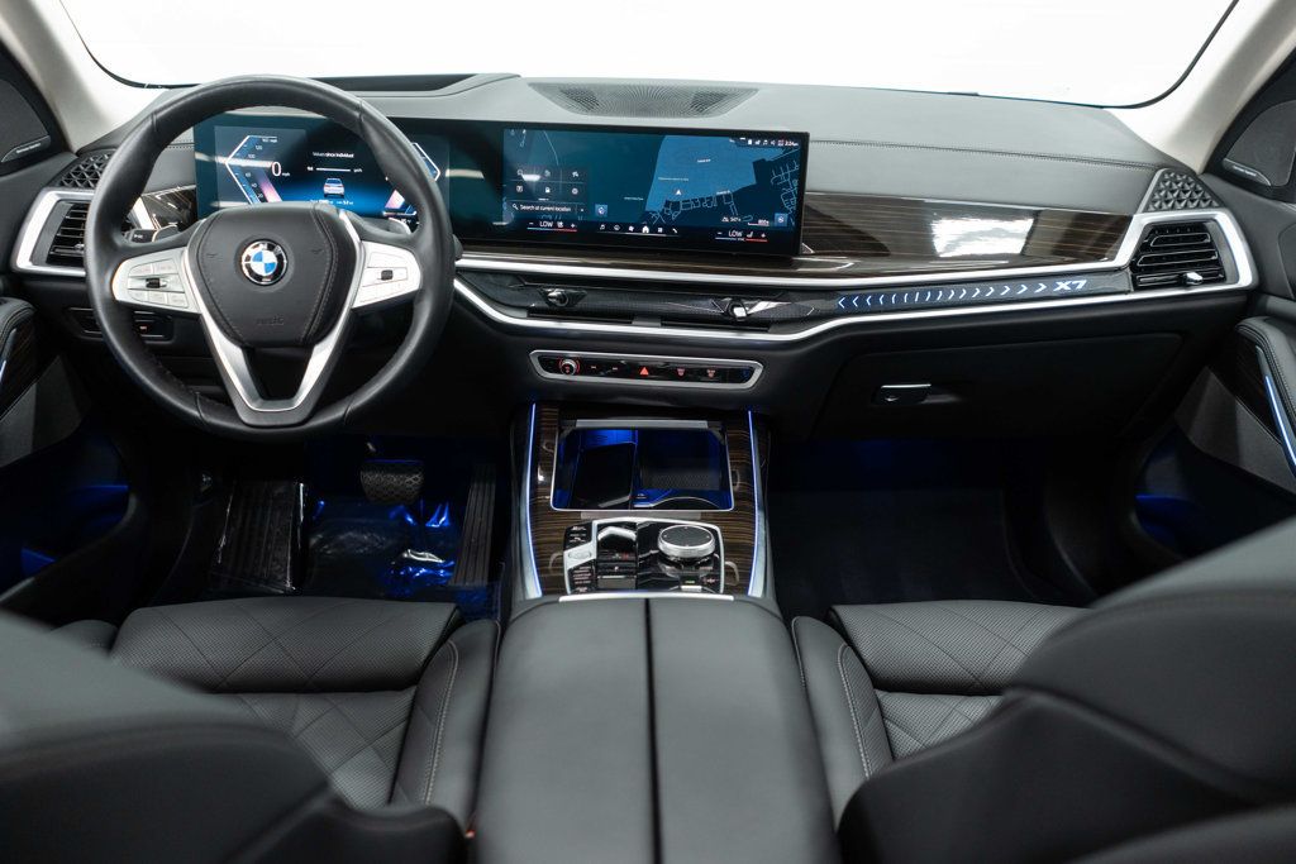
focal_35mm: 28
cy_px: 432
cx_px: 648
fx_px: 1008
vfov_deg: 46.4
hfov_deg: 65.5
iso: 1000
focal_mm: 28
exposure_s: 1/50
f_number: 3.2
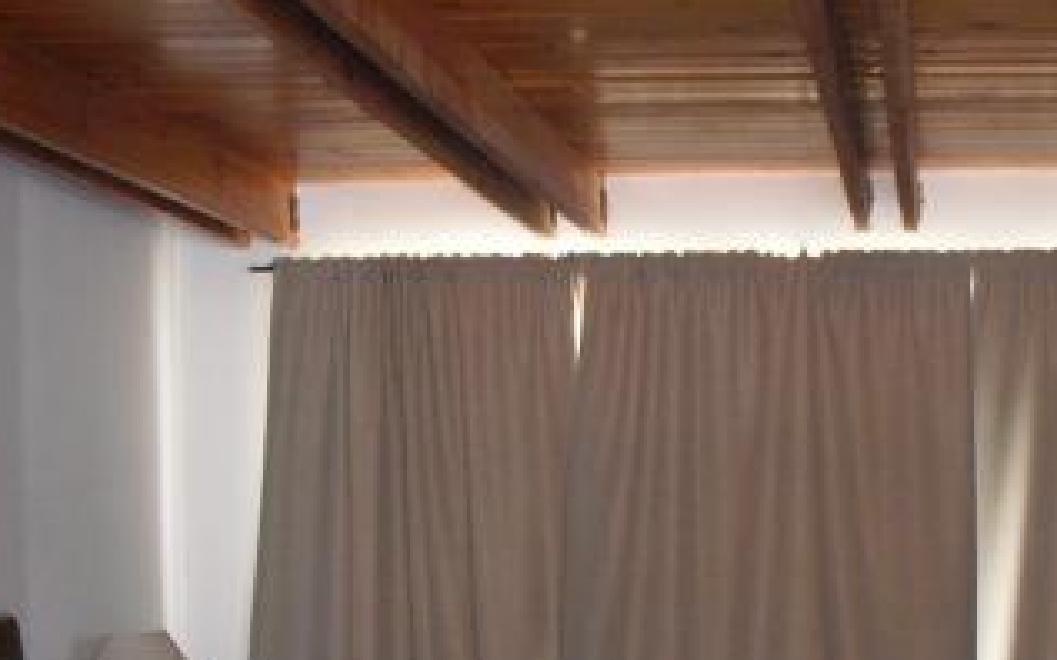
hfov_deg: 26.7
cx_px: 647
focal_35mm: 77
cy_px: 763
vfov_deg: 16.3
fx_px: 2218
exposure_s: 1/60
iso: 400
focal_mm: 6.3
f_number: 3.1
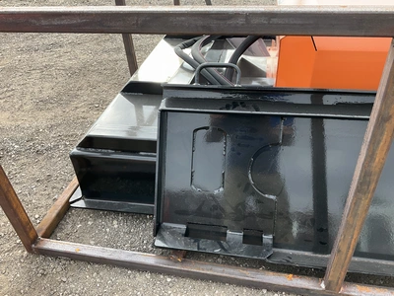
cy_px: 148
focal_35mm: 29
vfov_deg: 48.2
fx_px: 330
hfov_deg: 61.7
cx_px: 197
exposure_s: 1/175
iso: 20
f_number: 1.8
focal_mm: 3
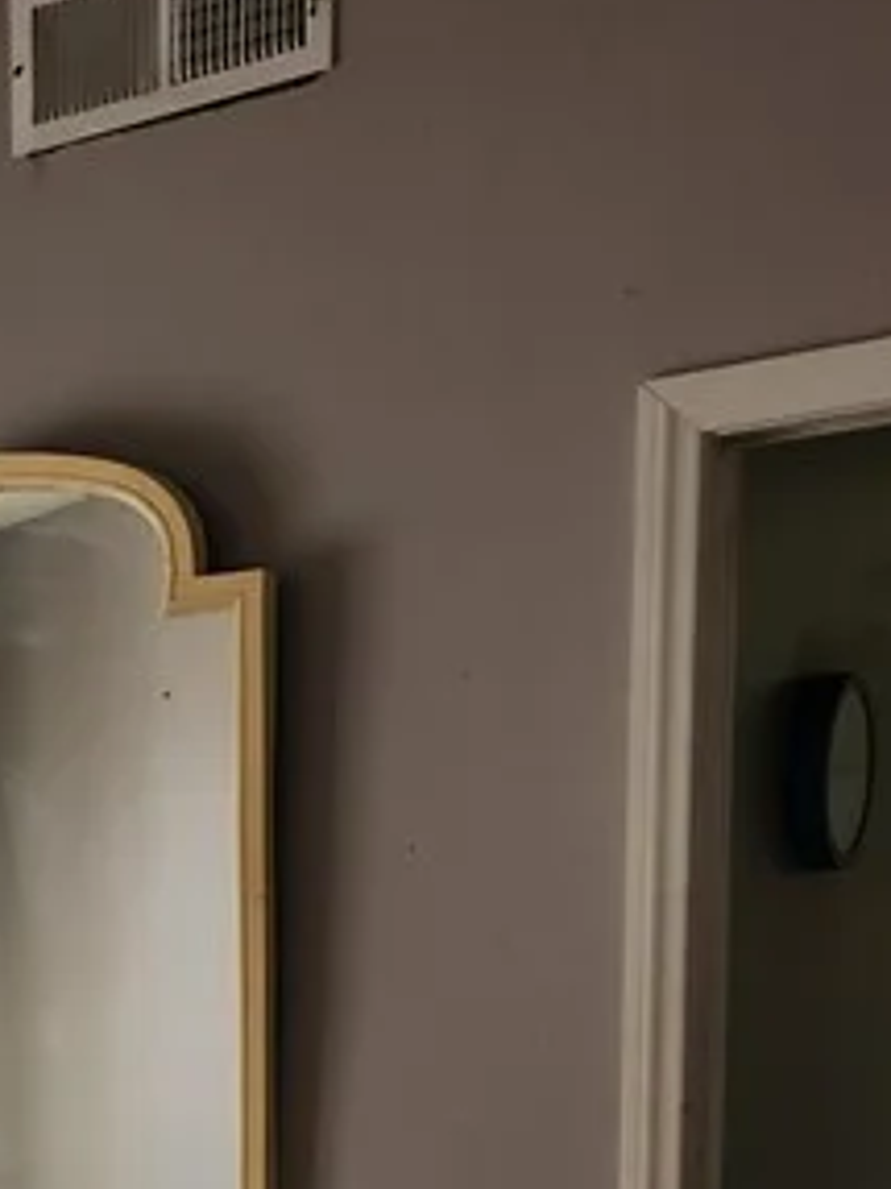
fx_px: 2816
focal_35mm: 82
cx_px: -758
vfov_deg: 22.2
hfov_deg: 15.3
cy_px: 1396
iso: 100
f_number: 1.8
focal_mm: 5.4
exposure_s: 1/180
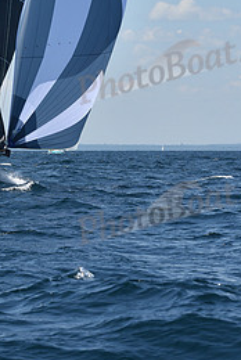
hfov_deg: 5.9
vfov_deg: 8.7
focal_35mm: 234
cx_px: 6
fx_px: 2343
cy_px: 17
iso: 200
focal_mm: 105
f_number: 8
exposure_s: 1/1000
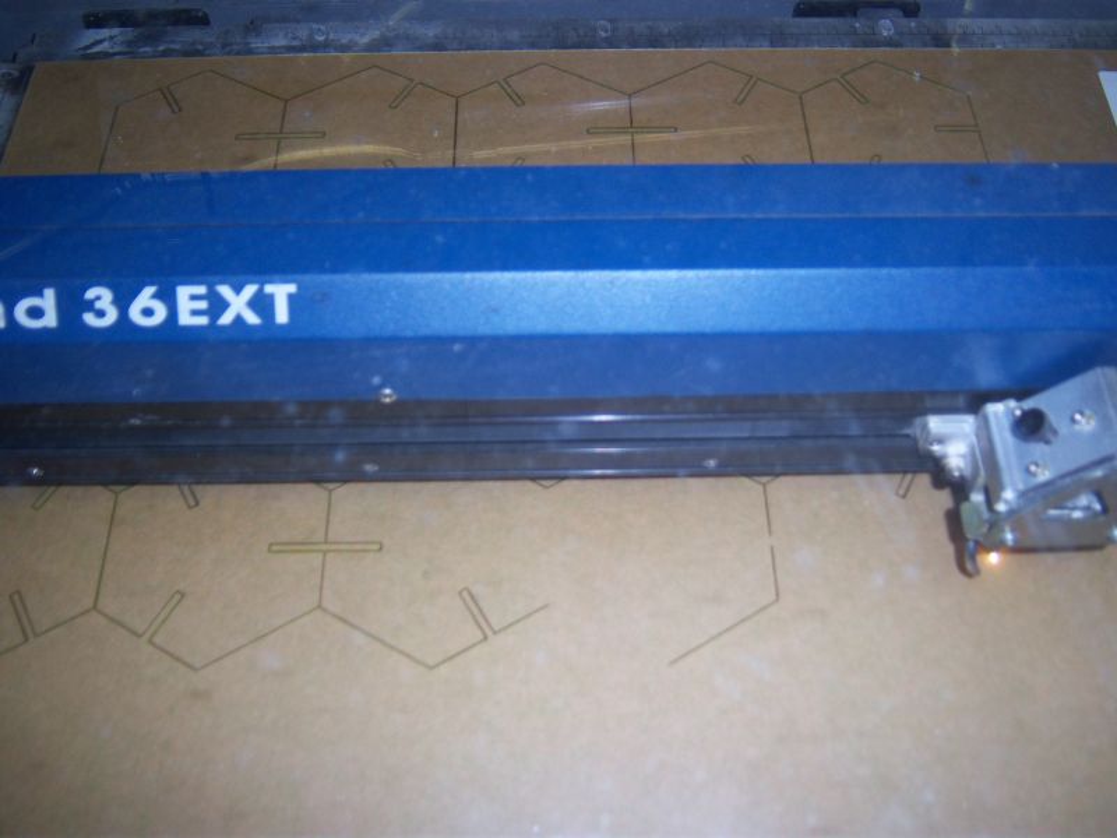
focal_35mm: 36
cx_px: 558
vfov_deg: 39.7
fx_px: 1162
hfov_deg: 51.4
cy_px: 419
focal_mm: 7.5
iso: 80
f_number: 2.8
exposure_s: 1/60
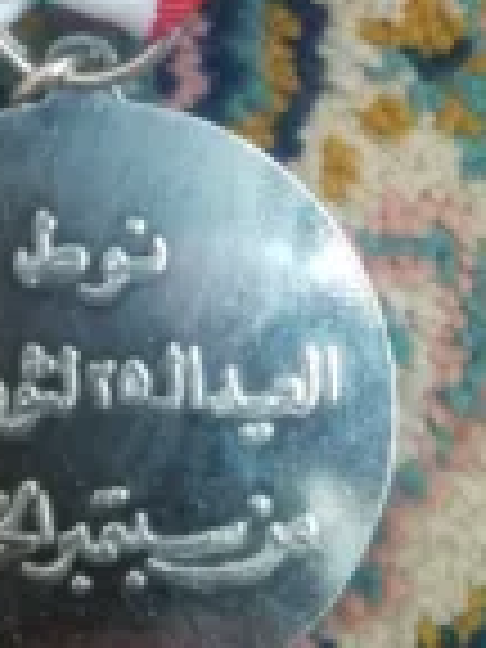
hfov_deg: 20.3
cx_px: 122
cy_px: 112
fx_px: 1348
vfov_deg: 26.4
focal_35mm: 72
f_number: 1.7
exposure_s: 1/16
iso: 200
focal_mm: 4.2
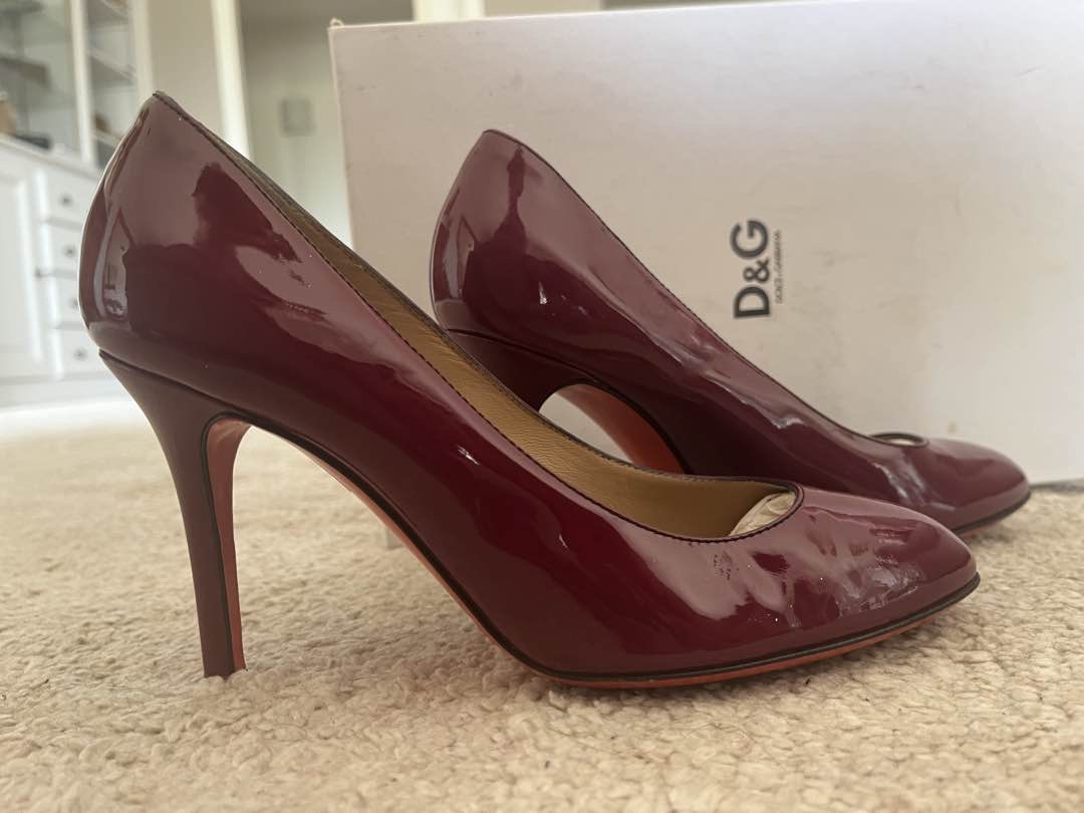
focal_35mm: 26
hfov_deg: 67.3
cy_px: 406
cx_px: 542
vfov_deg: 53.1
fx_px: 814
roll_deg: +3.4
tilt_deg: -4.1
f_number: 1.6
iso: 200
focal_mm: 5.1
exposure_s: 1/60
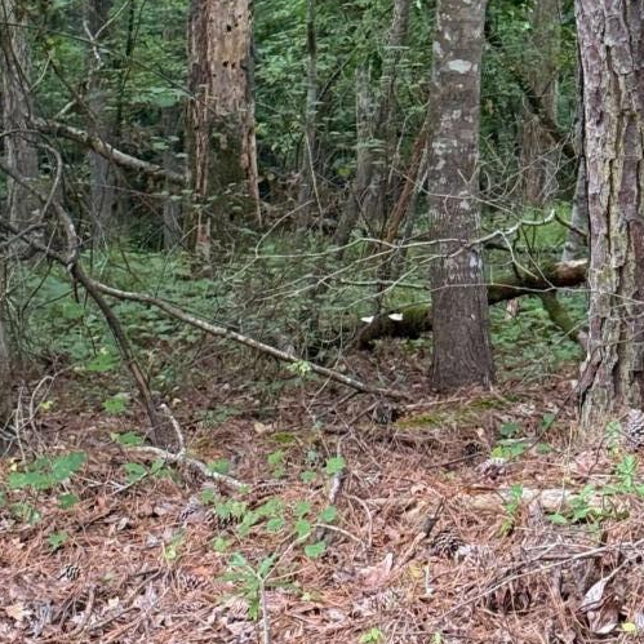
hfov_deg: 12.8
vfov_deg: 12.7
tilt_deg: -4.0
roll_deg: -0.4
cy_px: 50
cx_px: 430
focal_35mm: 136
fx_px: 2863
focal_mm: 6.76
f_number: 1.78
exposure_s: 1/60
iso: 250
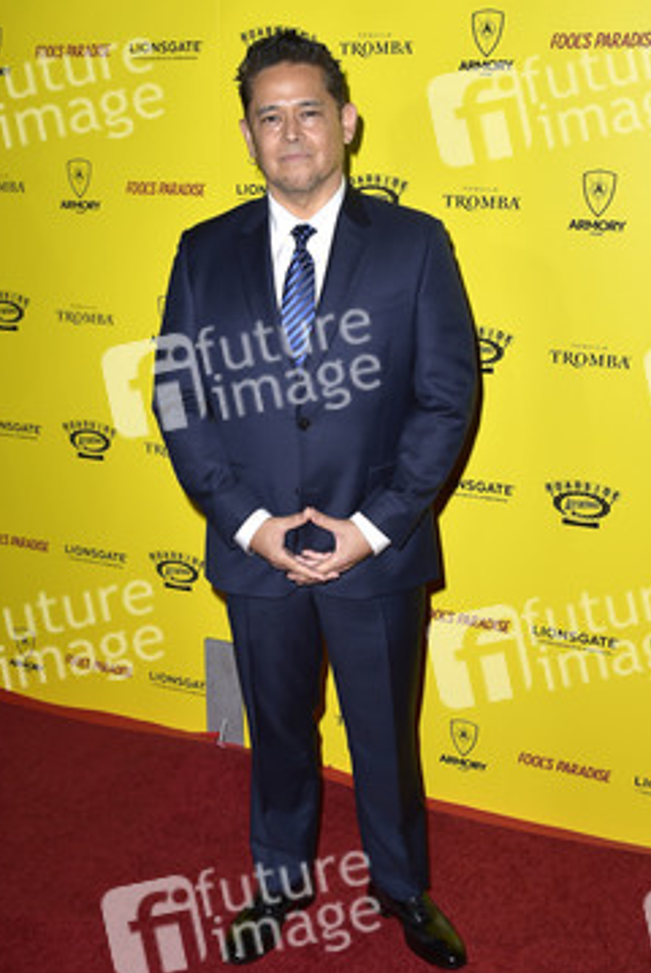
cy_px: 510
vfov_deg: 49.5
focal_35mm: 39
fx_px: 1056
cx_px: 321
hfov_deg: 34.3
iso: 250
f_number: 6.3
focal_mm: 35
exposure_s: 1/250
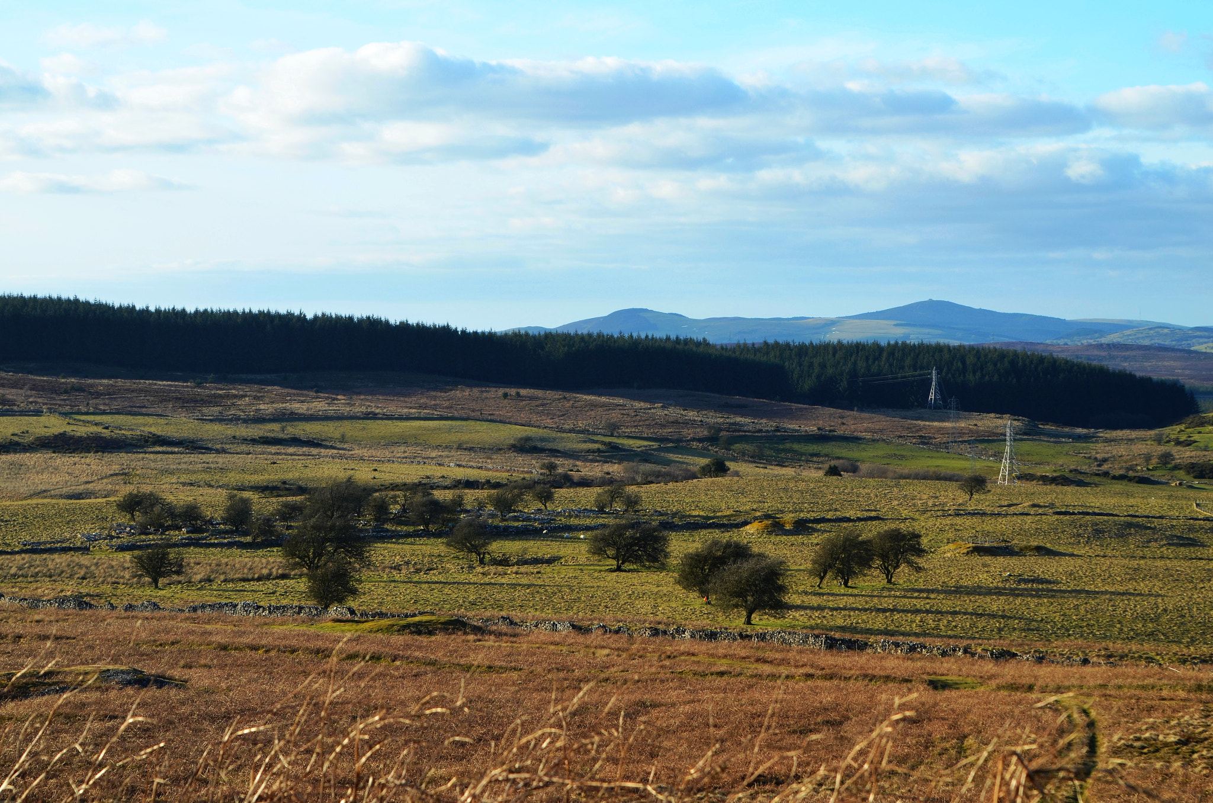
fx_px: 2774
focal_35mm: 82
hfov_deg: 24.7
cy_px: 402
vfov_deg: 16.5
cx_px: 606
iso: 180
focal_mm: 55
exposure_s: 1/250
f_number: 8
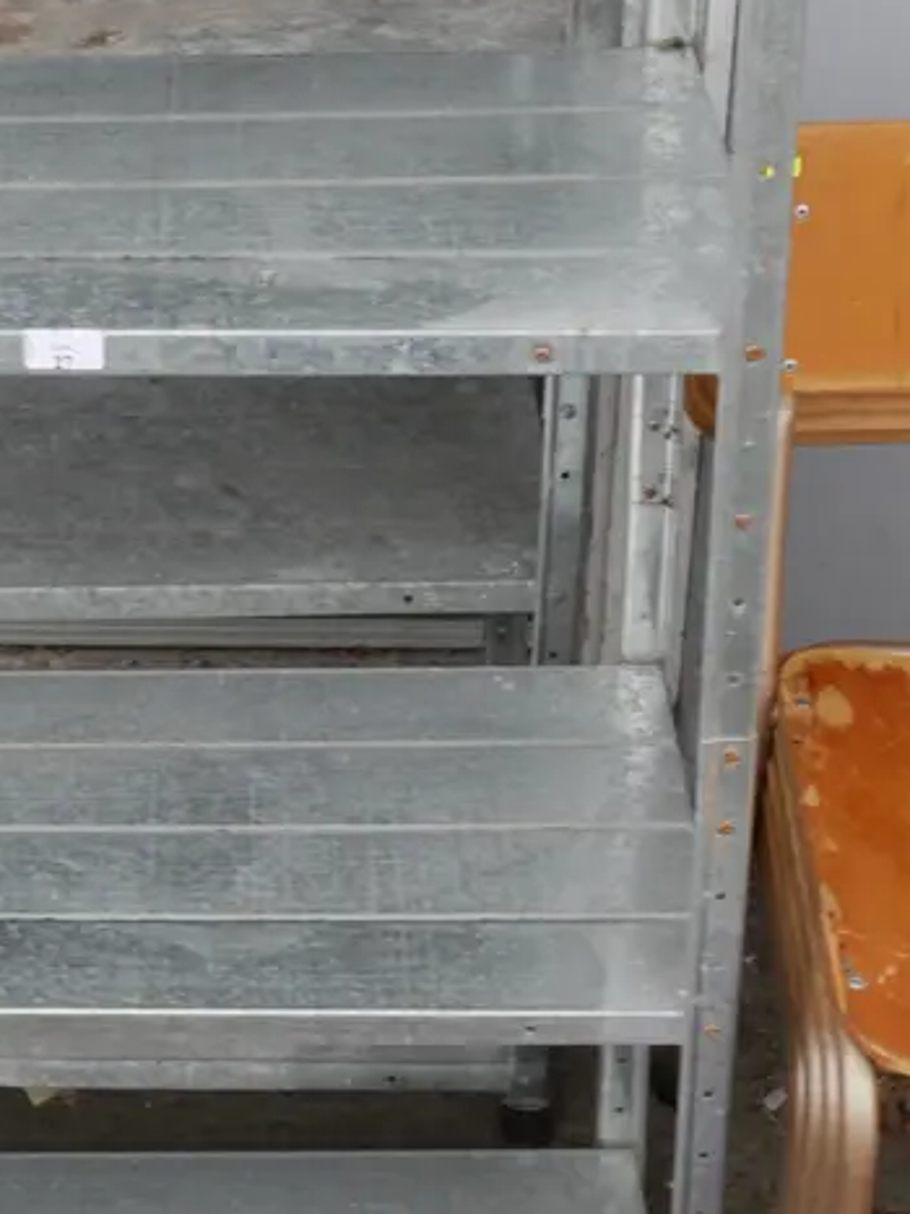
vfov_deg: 24.1
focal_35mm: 79
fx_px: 2770
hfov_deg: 18.4
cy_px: 130
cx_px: 133
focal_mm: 18
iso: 500
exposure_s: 1/60
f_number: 5
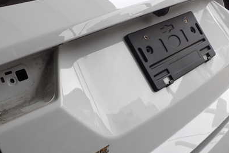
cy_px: 101
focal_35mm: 47
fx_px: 299
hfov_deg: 41.8
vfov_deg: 28.5
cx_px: 124
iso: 100
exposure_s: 1/80
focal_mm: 5.4
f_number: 3.2
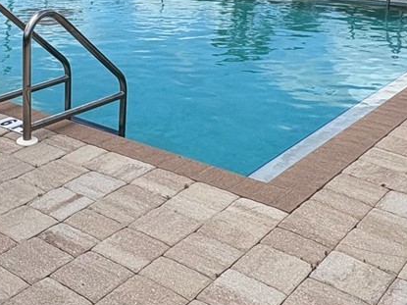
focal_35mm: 54
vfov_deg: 26.3
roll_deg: -0.6
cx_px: 65
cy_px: 44
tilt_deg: -12.0
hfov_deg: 34.2
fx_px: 635
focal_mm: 2.22
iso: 50
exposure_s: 1/1880
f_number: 2.2
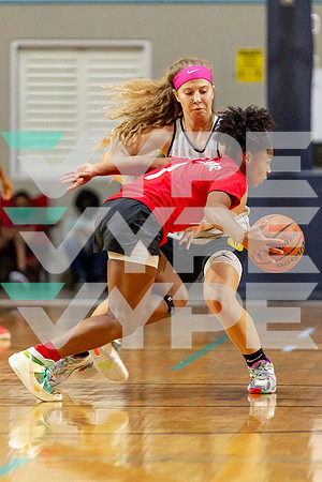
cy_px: 241
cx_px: 156
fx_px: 4057
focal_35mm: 302
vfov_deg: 6.8
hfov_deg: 4.5
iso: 2500
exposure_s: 1/800
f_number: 2.8
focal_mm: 200
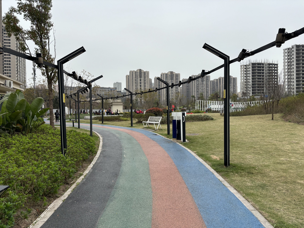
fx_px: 228
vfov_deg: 53.1
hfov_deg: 67.3
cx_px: 152
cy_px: 114
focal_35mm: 26
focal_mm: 5.96
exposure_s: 1/1912
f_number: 1.6
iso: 50
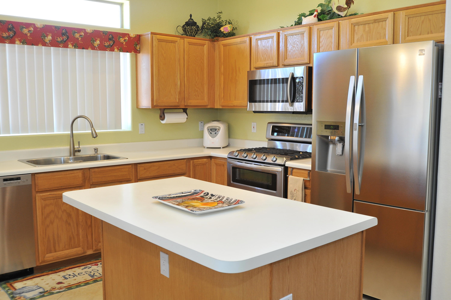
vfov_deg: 37.8
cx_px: 226
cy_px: 150
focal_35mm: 35
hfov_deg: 54.5
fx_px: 438
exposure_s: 1/40
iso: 1000
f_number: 7.1
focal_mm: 35
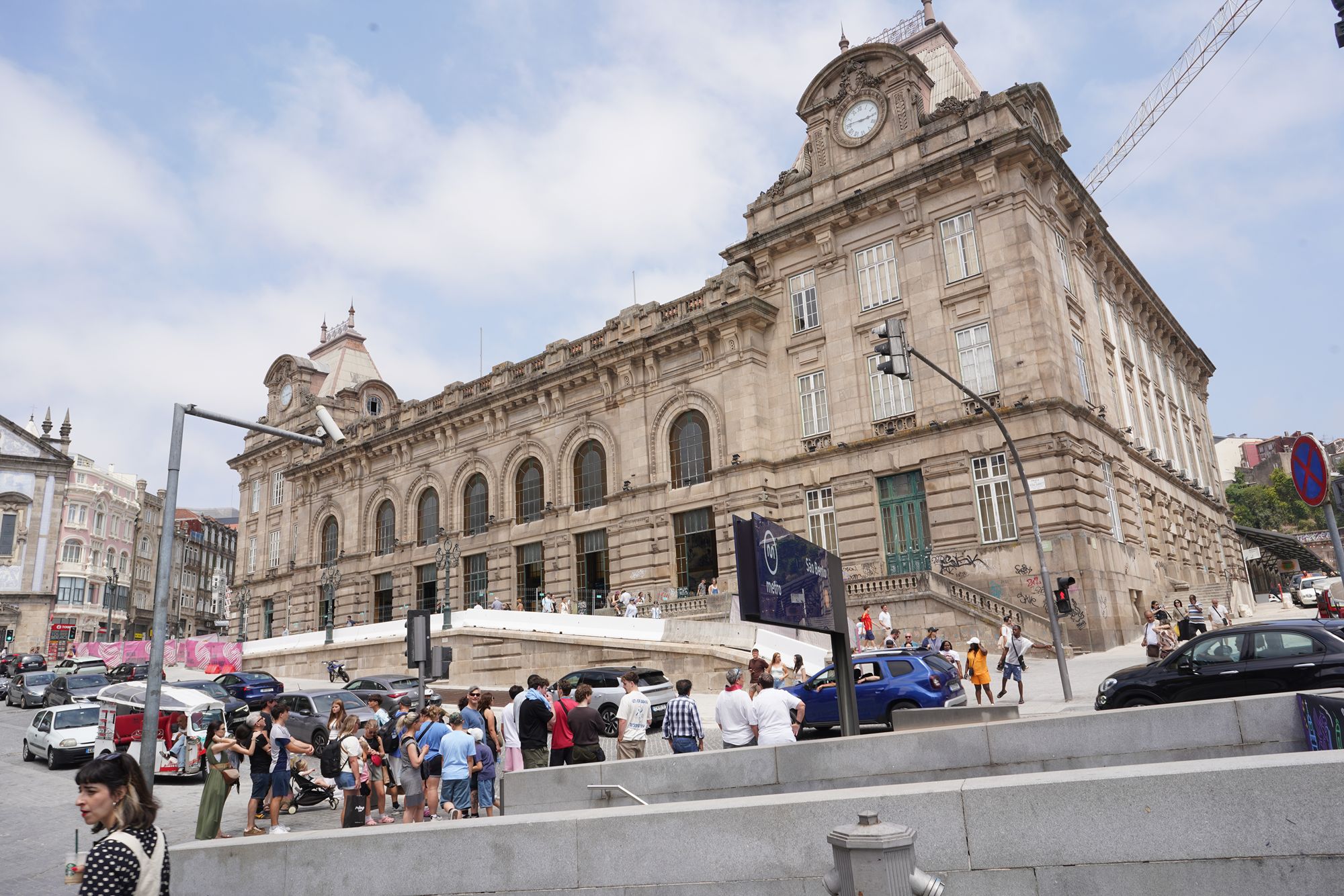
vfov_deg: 53.1
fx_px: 896
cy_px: 448
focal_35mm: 24
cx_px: 672
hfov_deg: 73.7
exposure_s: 1/100
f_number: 13
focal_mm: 24
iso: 100
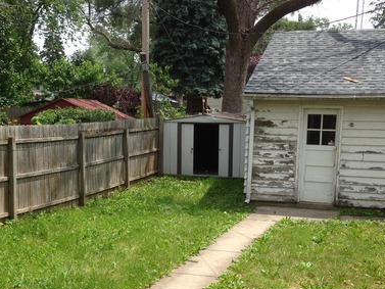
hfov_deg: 34.3
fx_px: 623
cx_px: 177
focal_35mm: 56
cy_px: 196
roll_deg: -0.9
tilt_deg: -7.0
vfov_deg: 26.0
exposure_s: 1/1106
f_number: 2.4
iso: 50
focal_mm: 4.12
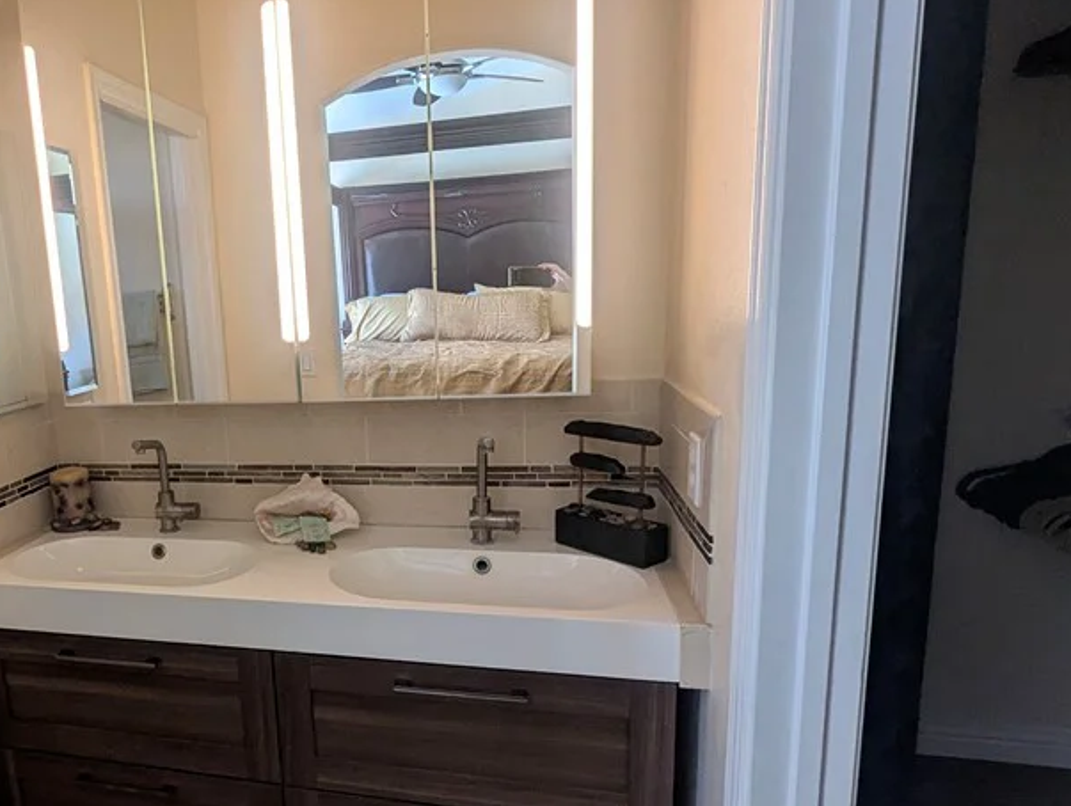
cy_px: 424
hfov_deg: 71.8
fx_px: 682
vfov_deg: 61.2
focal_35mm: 22
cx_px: 285
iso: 143
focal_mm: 1.95
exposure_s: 1/91.3
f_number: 2.2
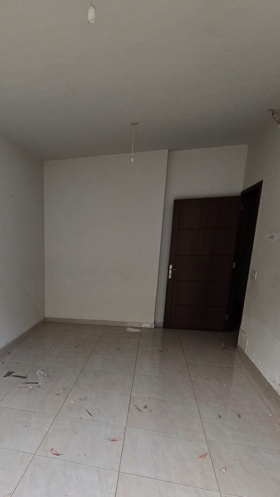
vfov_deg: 76.0
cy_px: 335
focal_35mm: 23
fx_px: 303
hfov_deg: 44.8
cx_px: 26
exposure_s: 1/100
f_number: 2.2
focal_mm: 2.2
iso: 125
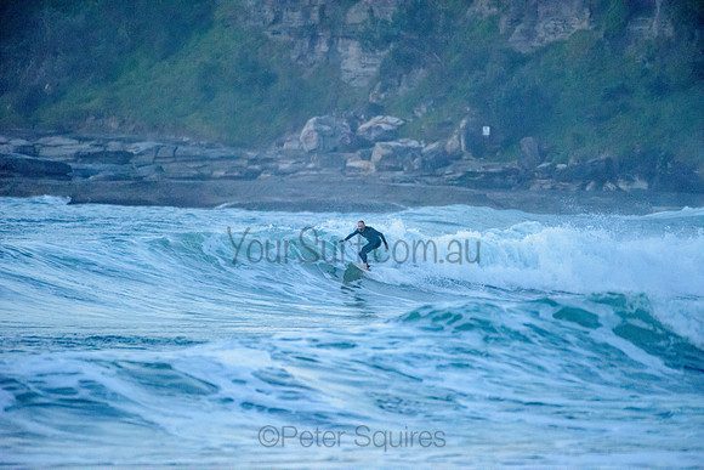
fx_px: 9783
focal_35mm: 500
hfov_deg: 4.1
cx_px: 352
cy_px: 235
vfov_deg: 2.8
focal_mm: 500
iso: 11400
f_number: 5.6
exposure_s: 1/1250
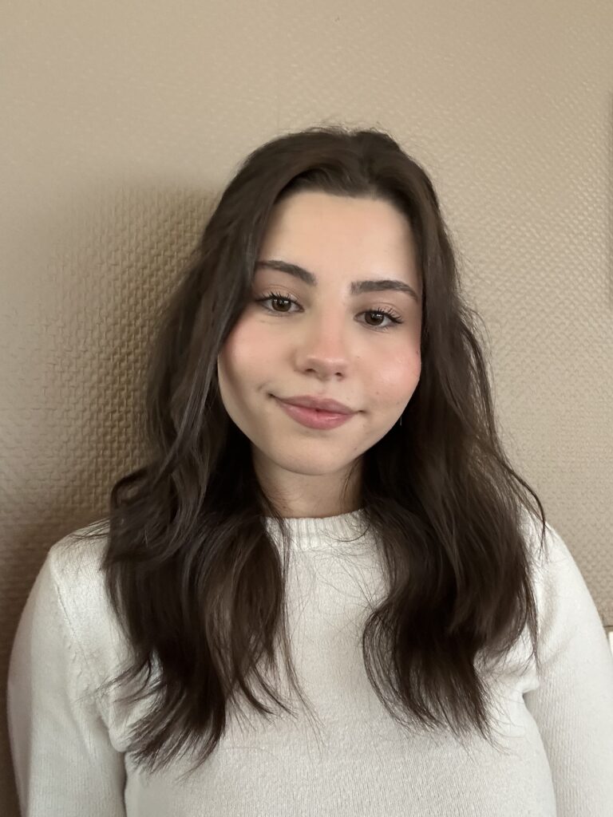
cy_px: 408
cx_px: 306
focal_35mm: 30
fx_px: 708
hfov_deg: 46.8
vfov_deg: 60.0
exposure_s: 1/50
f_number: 1.9
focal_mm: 2.69
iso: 320
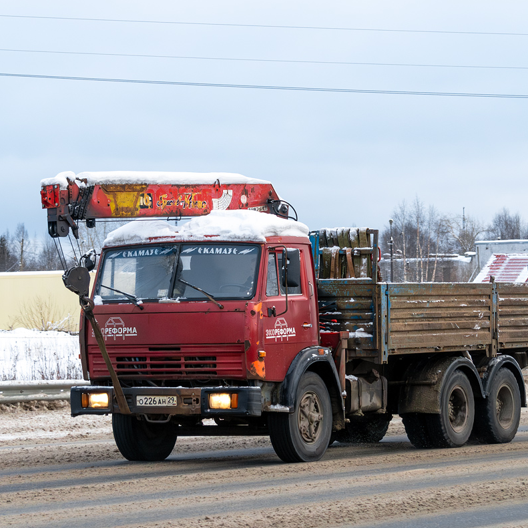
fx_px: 2002
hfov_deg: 15.0
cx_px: 292
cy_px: 265
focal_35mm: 116
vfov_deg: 15.0
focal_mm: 60
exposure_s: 1/500
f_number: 6.3
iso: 800
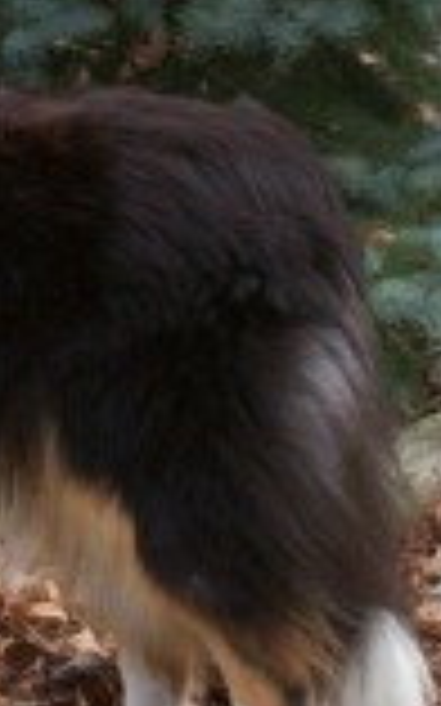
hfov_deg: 5.9
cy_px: 382
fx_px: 4254
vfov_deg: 9.5
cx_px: -162
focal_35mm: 221
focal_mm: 13.5
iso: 140
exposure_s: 1/147
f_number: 4
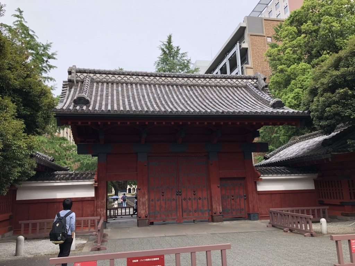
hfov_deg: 63.4
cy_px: 133
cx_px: 178
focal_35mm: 28
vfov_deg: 49.7
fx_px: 287
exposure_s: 1/685
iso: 20
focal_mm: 4
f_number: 1.8
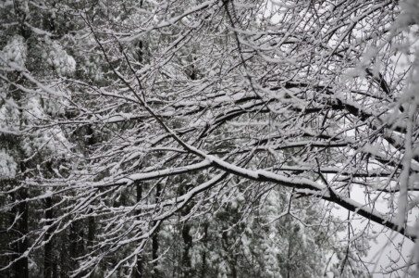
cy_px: 139
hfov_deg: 15.2
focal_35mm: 135
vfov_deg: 10.1
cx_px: 210
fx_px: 1568
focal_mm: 90
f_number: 4.5
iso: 100
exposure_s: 1/400
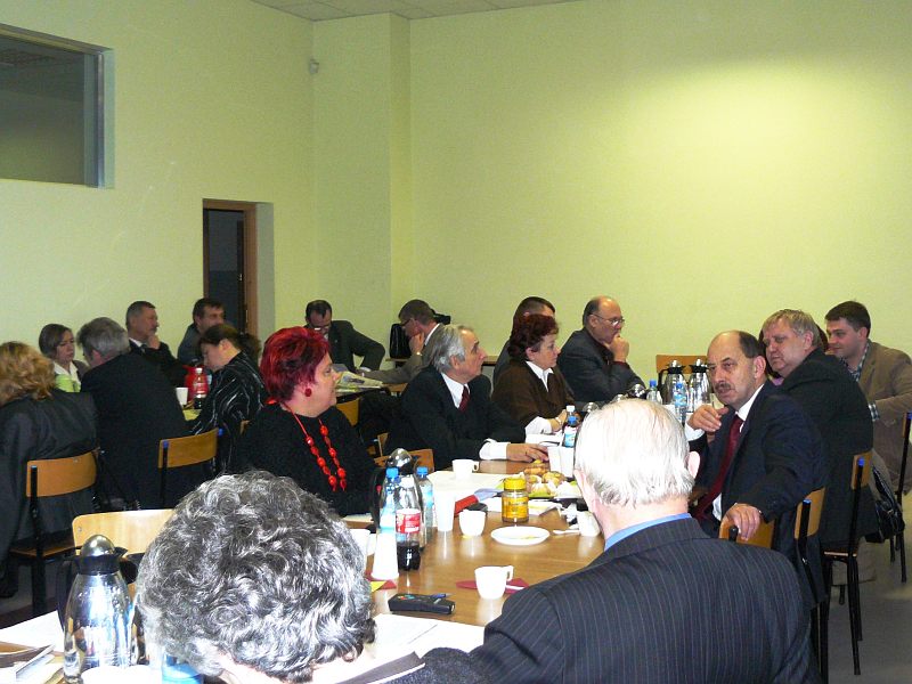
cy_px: 342
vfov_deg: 39.7
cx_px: 456
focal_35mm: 36
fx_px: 948
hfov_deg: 51.4
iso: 320
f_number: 2.8
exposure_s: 1/30
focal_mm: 6
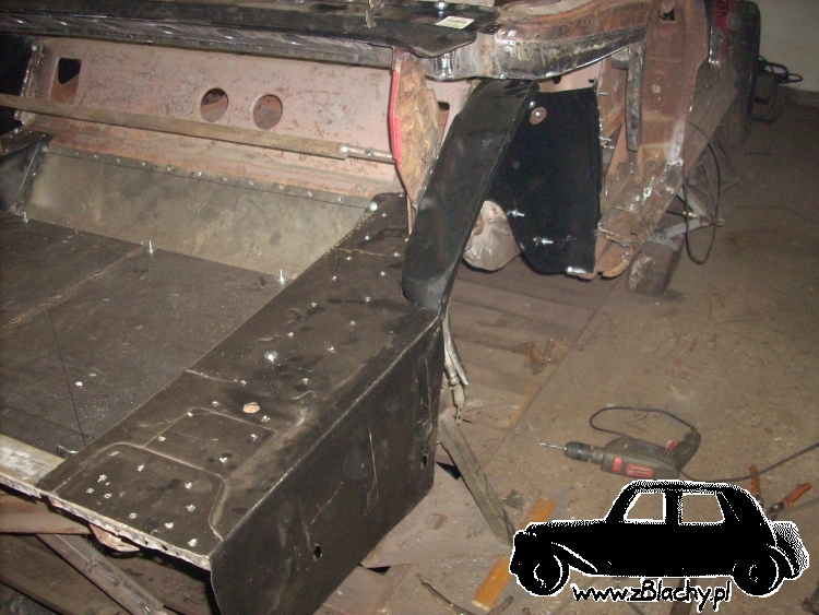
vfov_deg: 38.7
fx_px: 876
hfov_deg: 50.1
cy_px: 308
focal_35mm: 37
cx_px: 410
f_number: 2.8
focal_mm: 6.2
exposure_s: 1/60
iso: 400
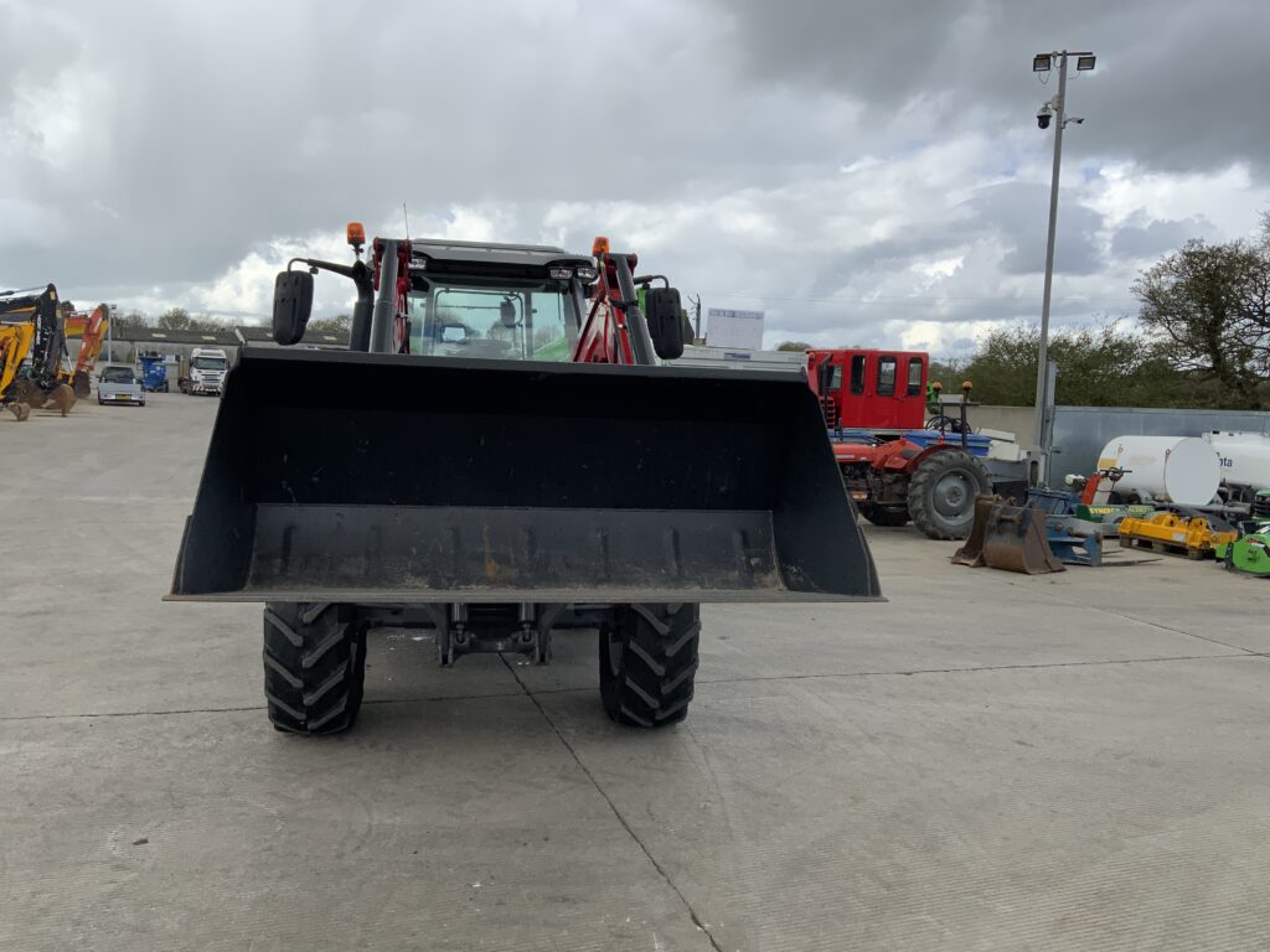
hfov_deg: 61.7
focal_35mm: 29
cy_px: 476
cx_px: 635
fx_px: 1064
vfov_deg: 48.2
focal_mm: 3
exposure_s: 1/1195
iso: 16
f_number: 1.8
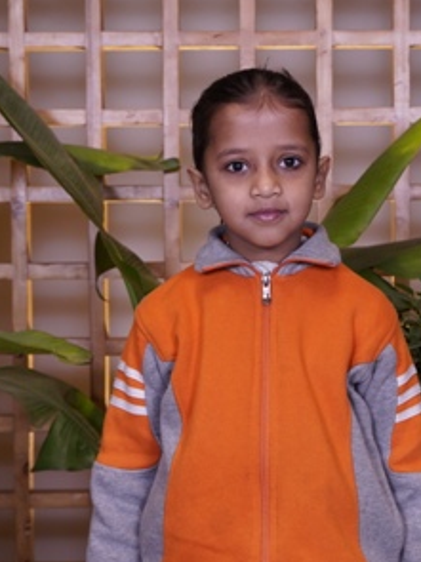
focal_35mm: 98
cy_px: 281
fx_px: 1590
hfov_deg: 15.1
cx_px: 278
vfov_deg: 20.0
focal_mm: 45
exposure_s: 1/125
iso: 400
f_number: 4.5
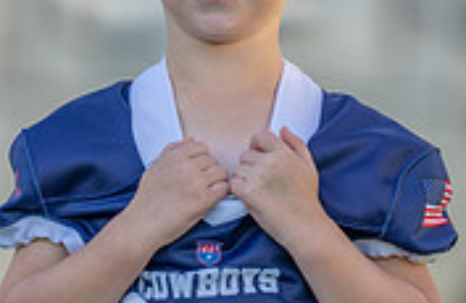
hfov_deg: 3.8
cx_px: 266
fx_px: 6974
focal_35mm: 543
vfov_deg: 2.5
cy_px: 112
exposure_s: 1/500
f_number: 2.8
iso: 100
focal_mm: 164
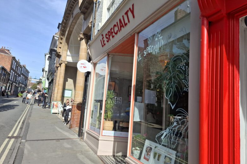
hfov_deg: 73.7
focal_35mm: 24
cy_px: 80
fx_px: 165
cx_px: 123
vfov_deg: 53.1
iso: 50
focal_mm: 5.54
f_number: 1.8
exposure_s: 1/1855
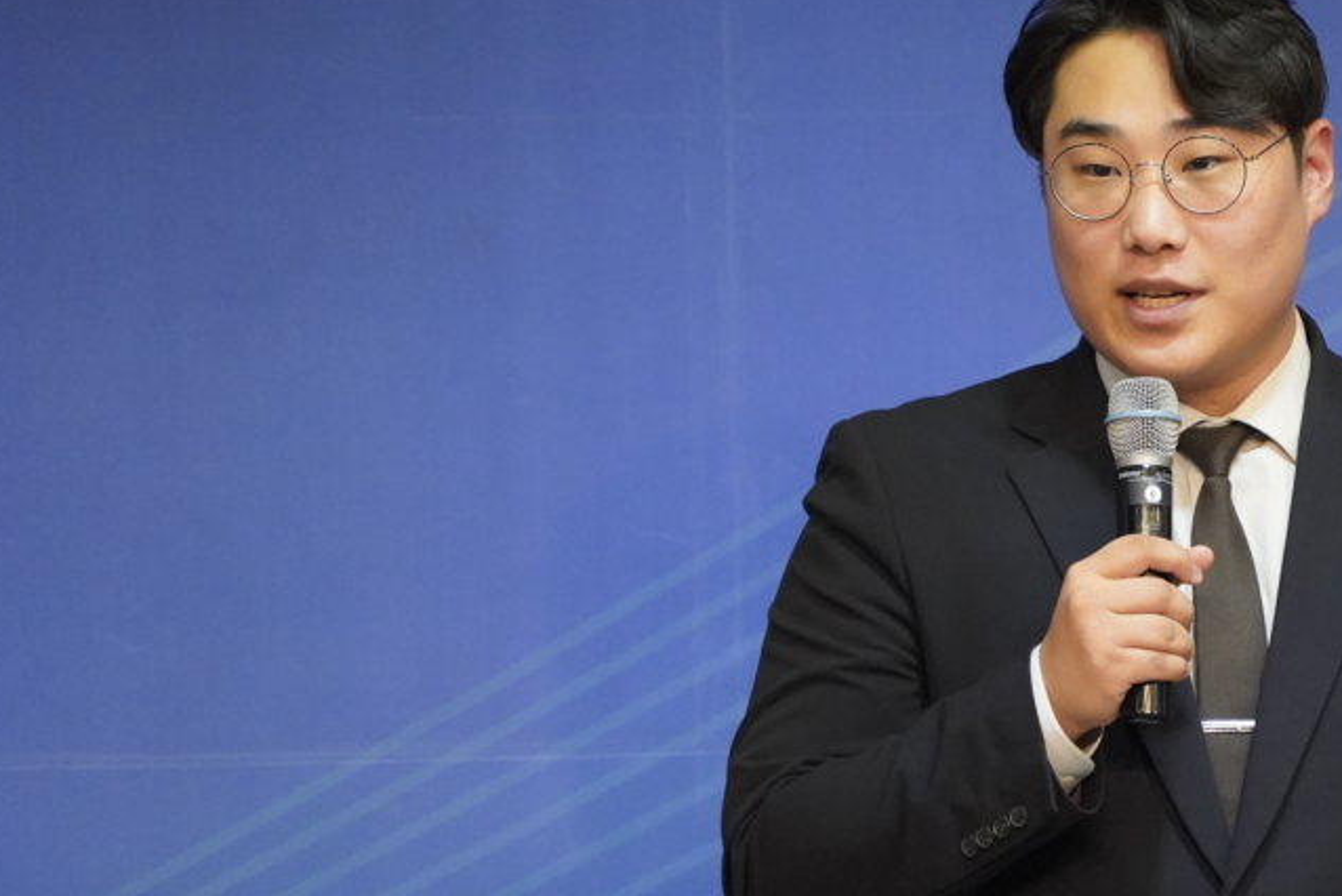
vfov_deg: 1.8
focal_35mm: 752
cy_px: 576
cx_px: 1180
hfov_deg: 2.7
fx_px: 28044
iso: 8000
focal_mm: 400
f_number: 5.6
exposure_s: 1/500
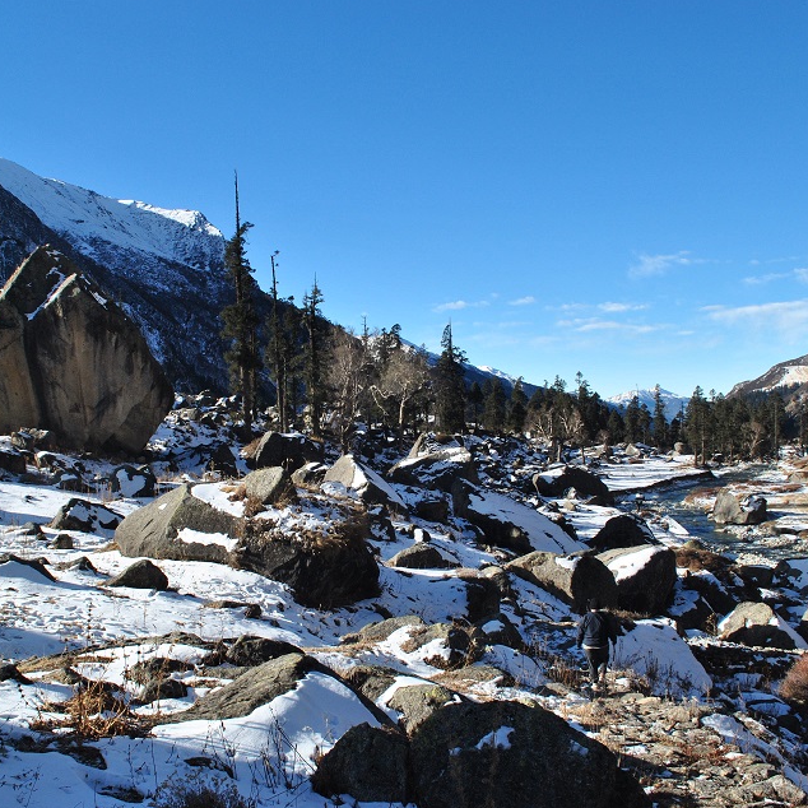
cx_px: 356
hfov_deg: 42.8
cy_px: 409
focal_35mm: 39
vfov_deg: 42.8
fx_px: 1030
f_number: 11
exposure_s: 1/250
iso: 200
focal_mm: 20
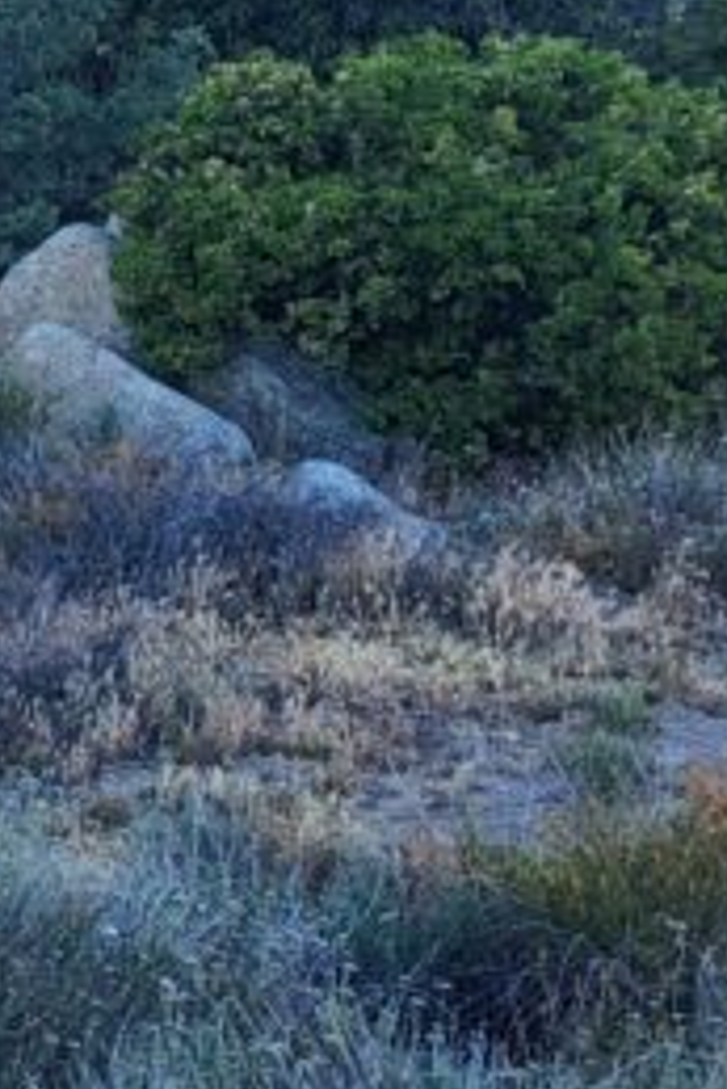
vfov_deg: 19.1
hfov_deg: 10.0
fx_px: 3237
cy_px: 526
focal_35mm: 107
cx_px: -1366
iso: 40
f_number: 1.8
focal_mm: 5.4
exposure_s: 1/574
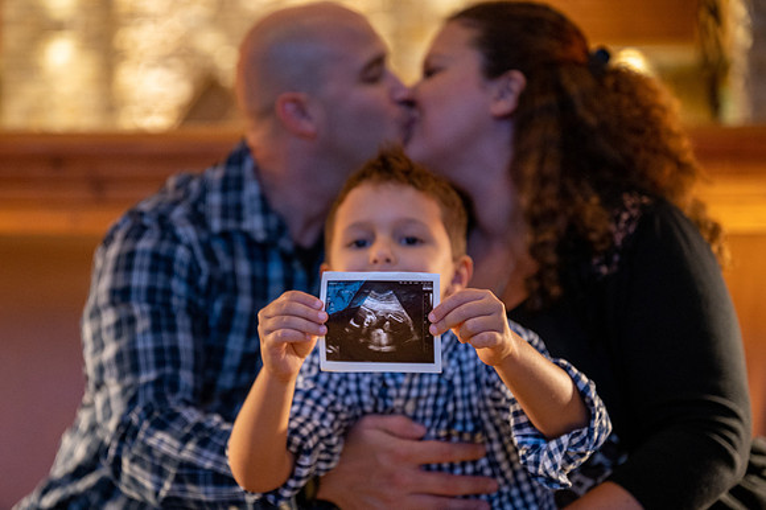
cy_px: 281
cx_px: 344
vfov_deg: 17.7
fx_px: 1639
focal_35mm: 77
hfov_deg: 26.3
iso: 3200
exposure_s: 1/60
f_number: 2.8
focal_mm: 70
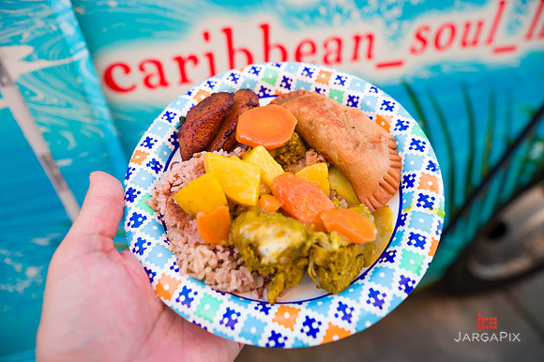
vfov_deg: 53.1
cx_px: 272
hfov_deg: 73.8
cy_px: 181
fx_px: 362
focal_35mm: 24
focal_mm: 24
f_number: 3.2
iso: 800
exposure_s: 1/160
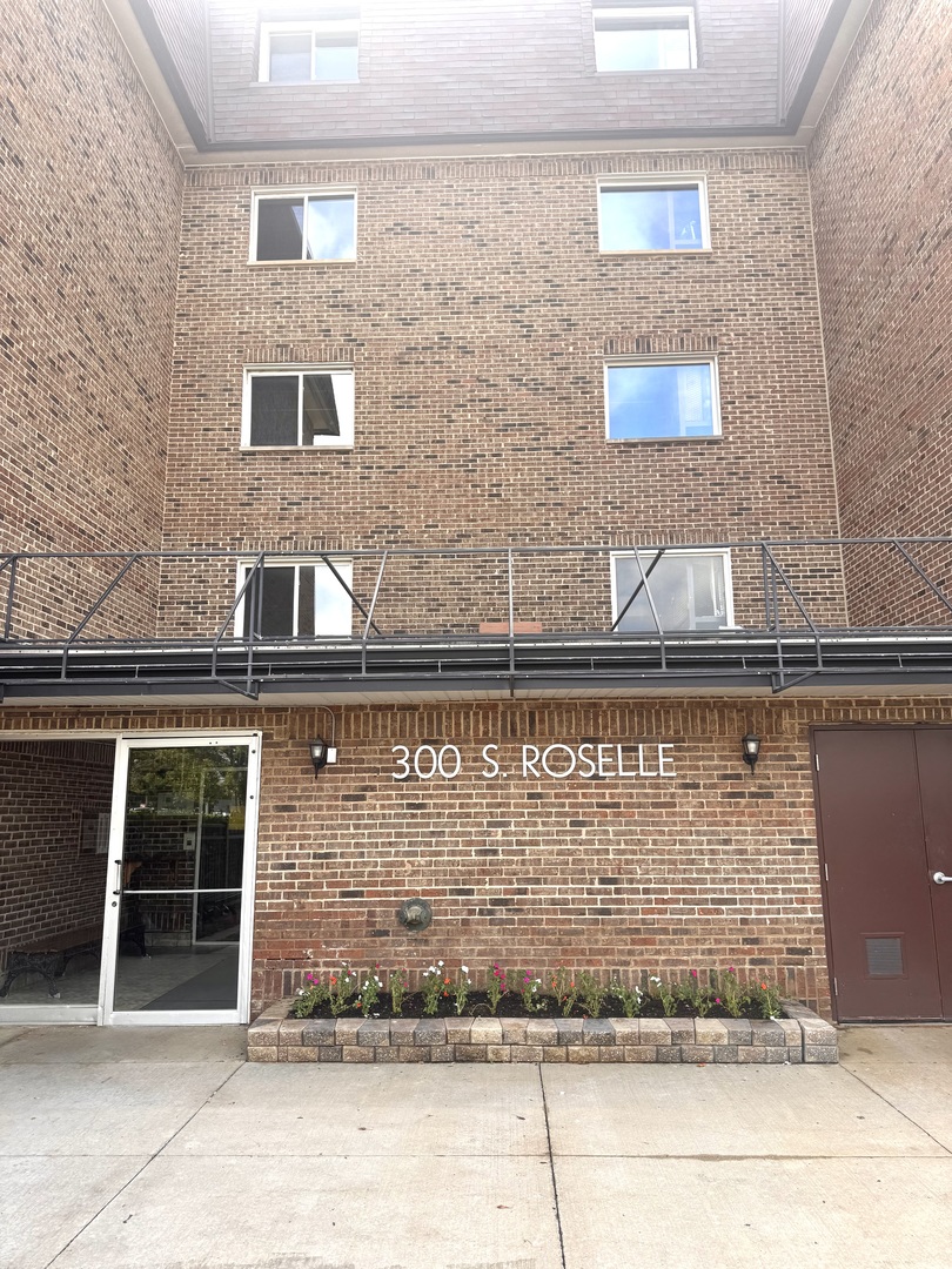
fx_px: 880
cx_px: 476
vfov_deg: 71.6
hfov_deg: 56.8
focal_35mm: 24
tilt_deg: +11.8
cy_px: 634
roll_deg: +0.8
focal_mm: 6.76
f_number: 1.78
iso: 80
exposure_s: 1/782
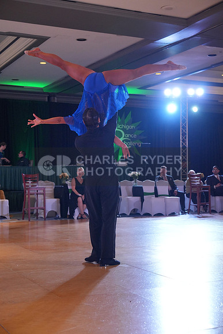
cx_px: 112
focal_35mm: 56
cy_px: 167
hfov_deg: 24.2
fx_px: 520
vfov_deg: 35.6
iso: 2500
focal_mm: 56
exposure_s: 1/400
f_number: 4
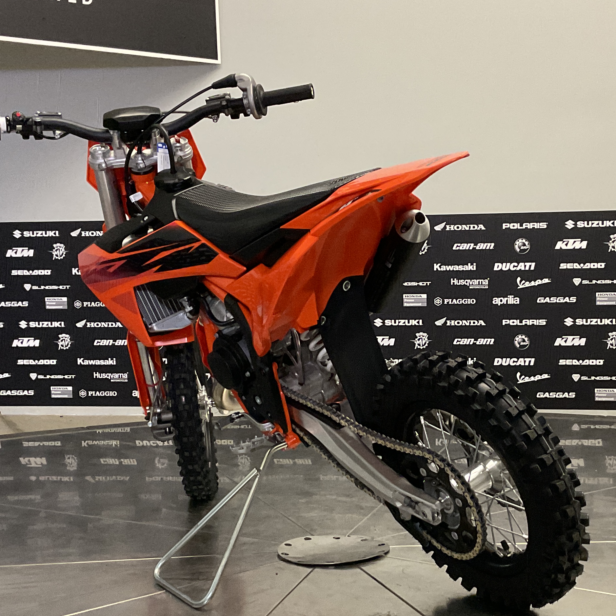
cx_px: 382
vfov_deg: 30.9
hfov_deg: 31.0
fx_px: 1107
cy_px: 388
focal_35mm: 55
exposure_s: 1/60
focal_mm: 3
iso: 200
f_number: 1.8
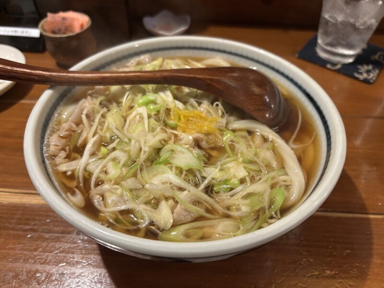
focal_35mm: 26
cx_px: 192
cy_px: 144
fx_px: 288
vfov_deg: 53.1
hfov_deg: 67.3
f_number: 1.6
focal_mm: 5.96
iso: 320
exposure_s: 1/50
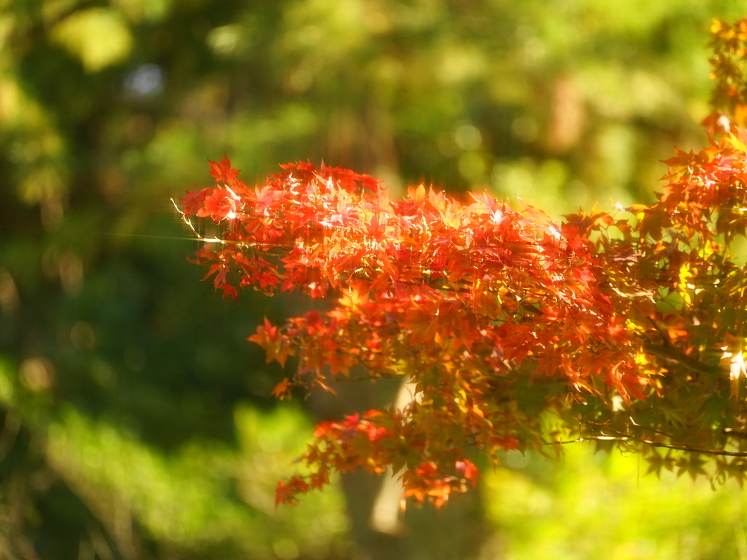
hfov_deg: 6.1
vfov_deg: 4.6
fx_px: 7033
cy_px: 281
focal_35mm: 326
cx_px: 377
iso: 500
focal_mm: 300
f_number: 5.6
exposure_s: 1/320
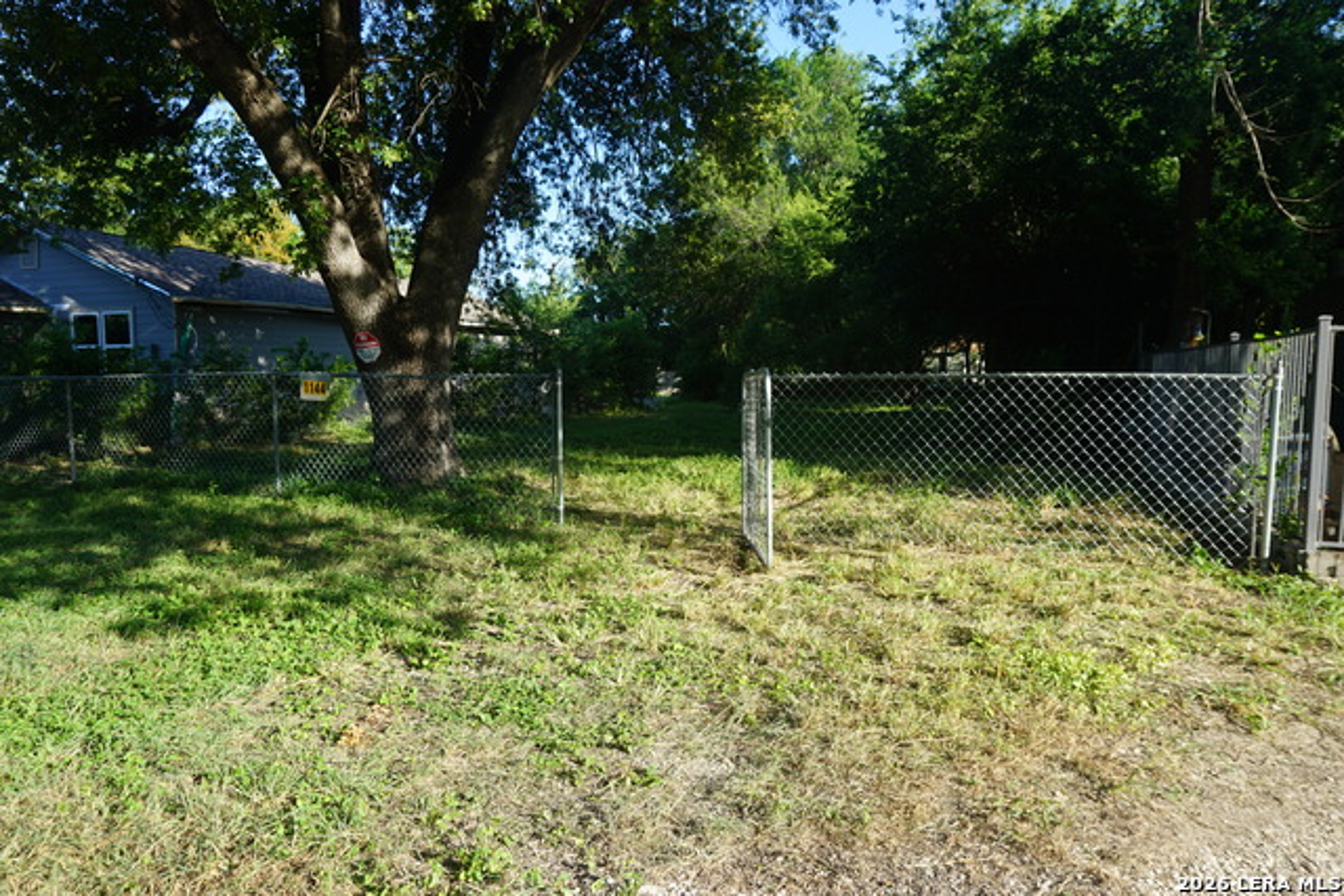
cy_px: 448
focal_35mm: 24
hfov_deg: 73.7
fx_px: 896
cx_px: 672
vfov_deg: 53.2
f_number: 8
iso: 100
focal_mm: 16
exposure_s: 1/80
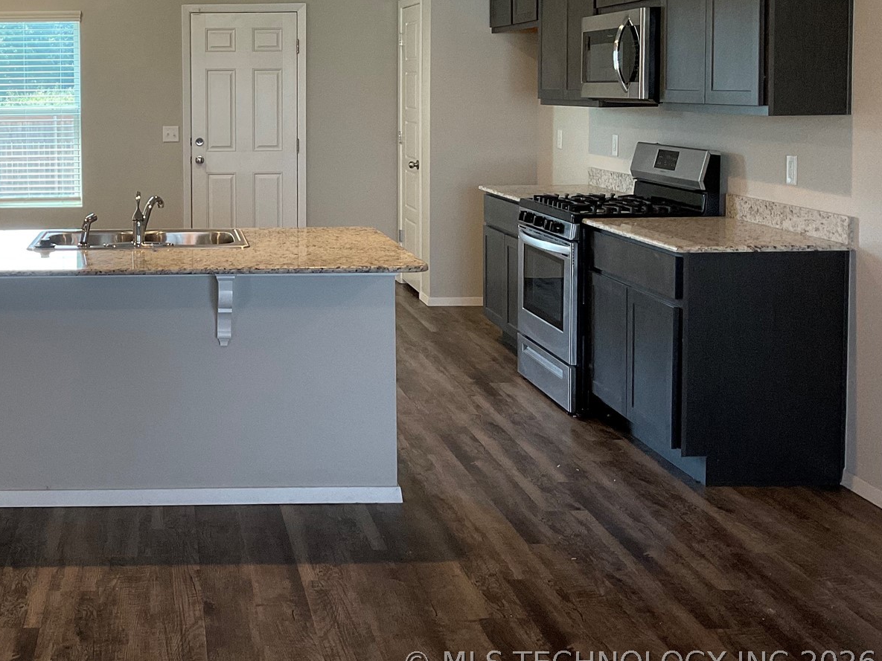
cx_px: 170
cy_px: 152
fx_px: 1198
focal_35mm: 47
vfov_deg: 30.3
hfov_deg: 38.8
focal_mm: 3
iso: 64
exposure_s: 1/120
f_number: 1.8
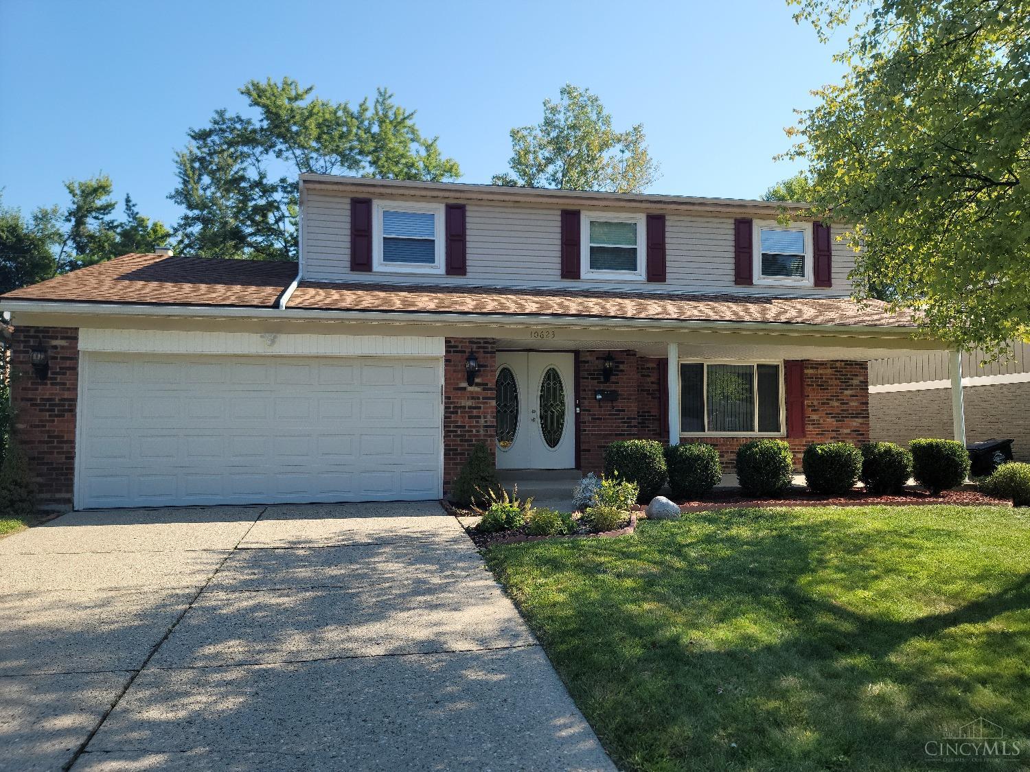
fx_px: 744
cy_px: 386
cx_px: 515
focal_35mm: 25
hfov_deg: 69.4
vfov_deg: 54.9
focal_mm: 7
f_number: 1.8
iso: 20
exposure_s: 1/492
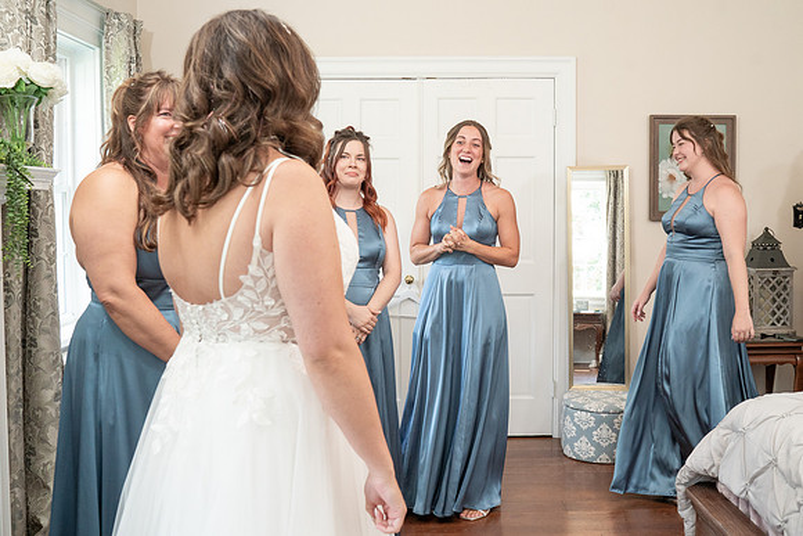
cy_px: 244
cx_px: 438
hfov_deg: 48.1
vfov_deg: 33.2
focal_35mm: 40
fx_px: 899
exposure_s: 1/200
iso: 2000
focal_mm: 35
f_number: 6.3
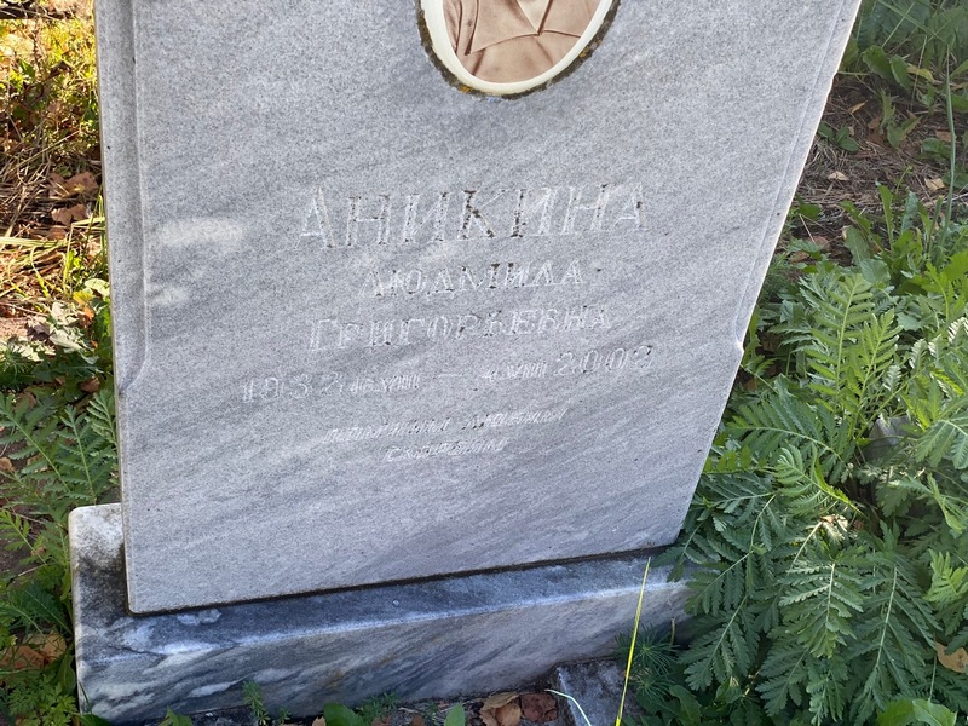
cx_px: 484
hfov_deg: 36.8
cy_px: 363
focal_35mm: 52
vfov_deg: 28.0
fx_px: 1454
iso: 20
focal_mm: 6
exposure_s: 1/221
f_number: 2
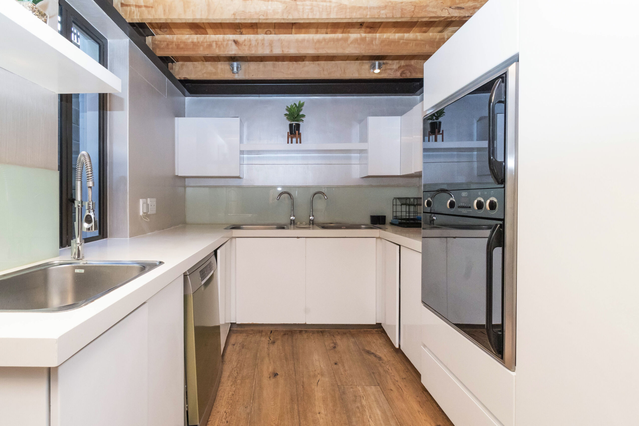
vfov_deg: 77.3
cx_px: 320
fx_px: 266
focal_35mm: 15
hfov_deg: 100.4
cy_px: 213
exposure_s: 1/125
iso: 1000
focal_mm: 10
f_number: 11
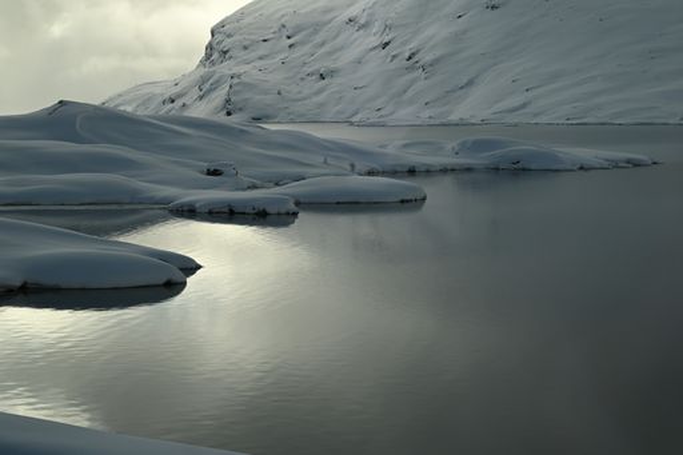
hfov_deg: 35.7
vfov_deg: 24.2
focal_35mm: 56
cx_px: 342
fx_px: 1062
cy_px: 228
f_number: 11
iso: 250
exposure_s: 1/250
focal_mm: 56
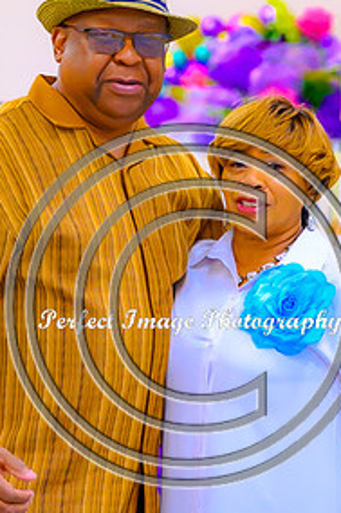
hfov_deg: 7.8
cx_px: 188
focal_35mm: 176
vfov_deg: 11.7
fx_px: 2504
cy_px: 320
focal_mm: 74
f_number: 2.8
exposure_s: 1/200
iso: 2500
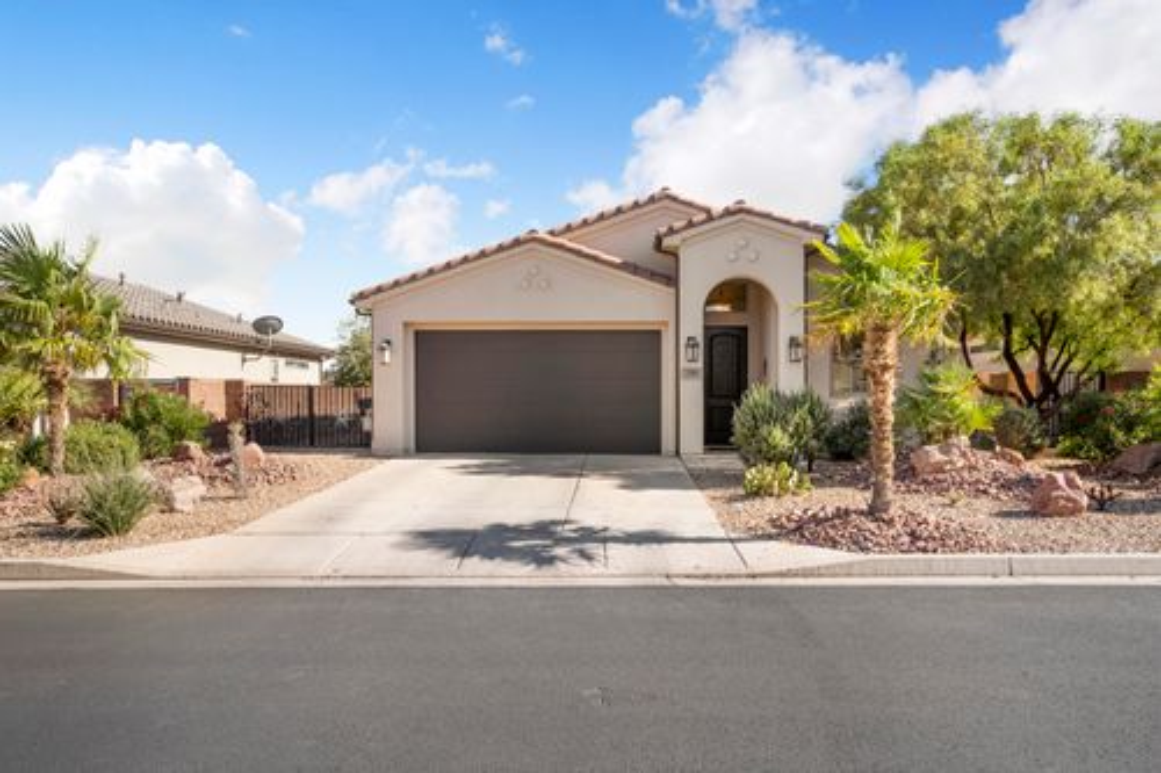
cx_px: 580
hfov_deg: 69.4
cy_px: 386
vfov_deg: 49.5
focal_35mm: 26
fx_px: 838
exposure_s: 1/320
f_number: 9
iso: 250
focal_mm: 26
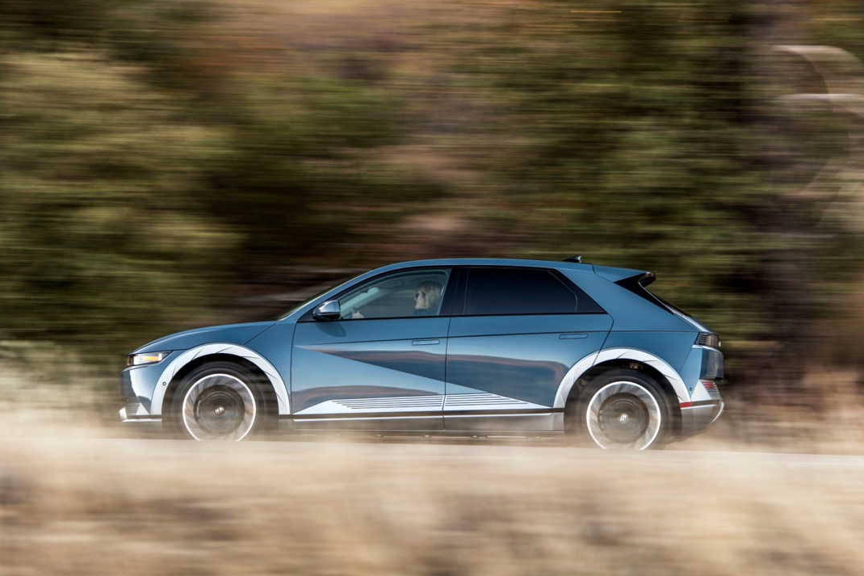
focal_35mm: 146
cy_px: 237
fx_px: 3503
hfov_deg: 14.1
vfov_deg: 9.4
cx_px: 445
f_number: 4
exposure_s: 1/60
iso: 200
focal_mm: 122
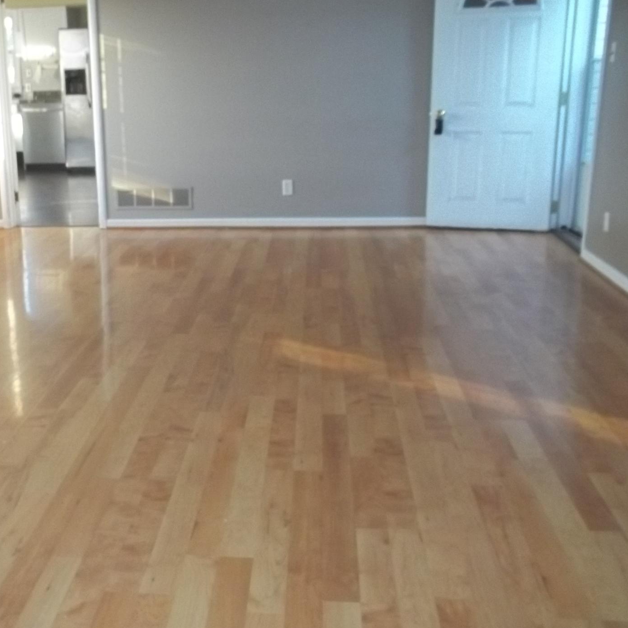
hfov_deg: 38.5
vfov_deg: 39.1
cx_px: 184
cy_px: 338
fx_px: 883
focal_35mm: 43
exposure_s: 1/50
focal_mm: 5.9
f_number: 3.3
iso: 320
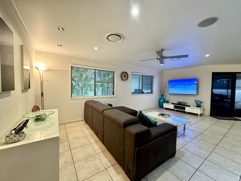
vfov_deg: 85.7
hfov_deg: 102.1
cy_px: 90
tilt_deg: -2.3
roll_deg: +0.0
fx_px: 97
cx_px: 120
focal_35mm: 14
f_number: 2.2
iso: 250
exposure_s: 1/100
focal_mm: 2.22
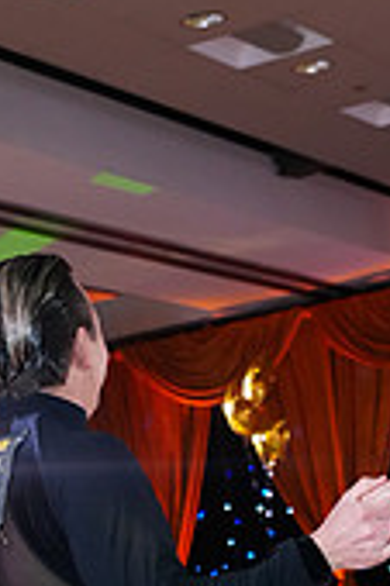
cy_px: 817
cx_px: 461
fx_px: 2117
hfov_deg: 10.4
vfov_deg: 14.9
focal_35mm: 130
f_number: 5
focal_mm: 38
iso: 3200
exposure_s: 1/250
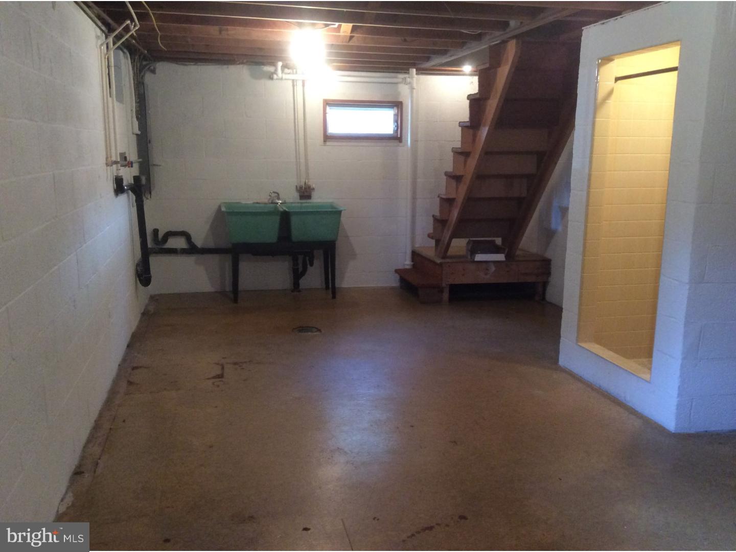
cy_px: 276
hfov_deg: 56.8
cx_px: 368
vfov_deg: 44.2
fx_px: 680
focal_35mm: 32
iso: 200
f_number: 2.4
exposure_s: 1/24
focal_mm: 3.3
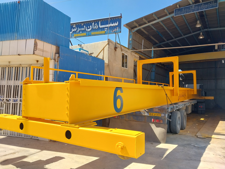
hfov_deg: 67.3
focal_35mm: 26
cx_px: 112
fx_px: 169
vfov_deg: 53.1
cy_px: 84
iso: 20
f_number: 1.8
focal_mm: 4
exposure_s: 1/351
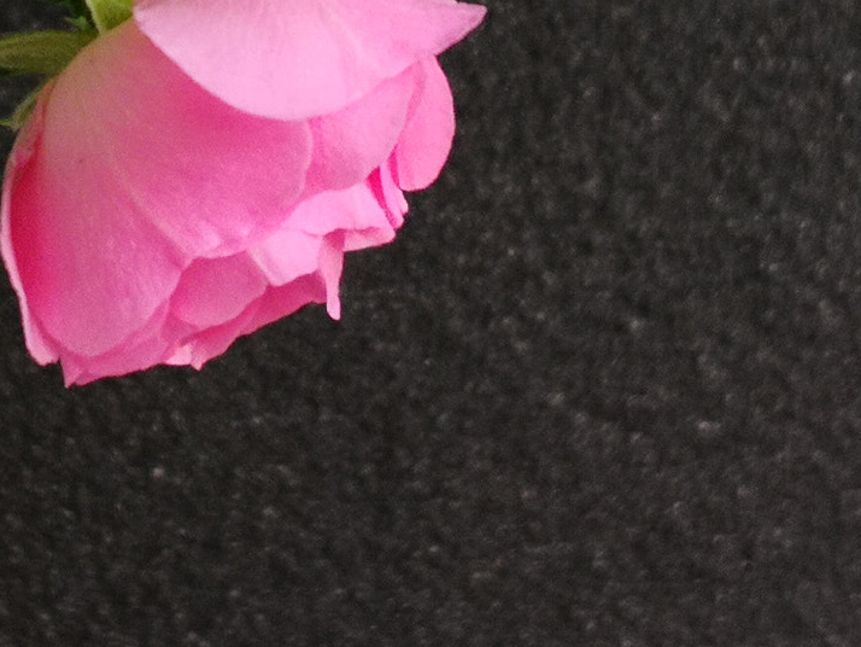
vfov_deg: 12.1
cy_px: -31
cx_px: 6
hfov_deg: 16.0
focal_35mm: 121
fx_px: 3011
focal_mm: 3.95
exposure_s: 1/50
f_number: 1.6
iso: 100
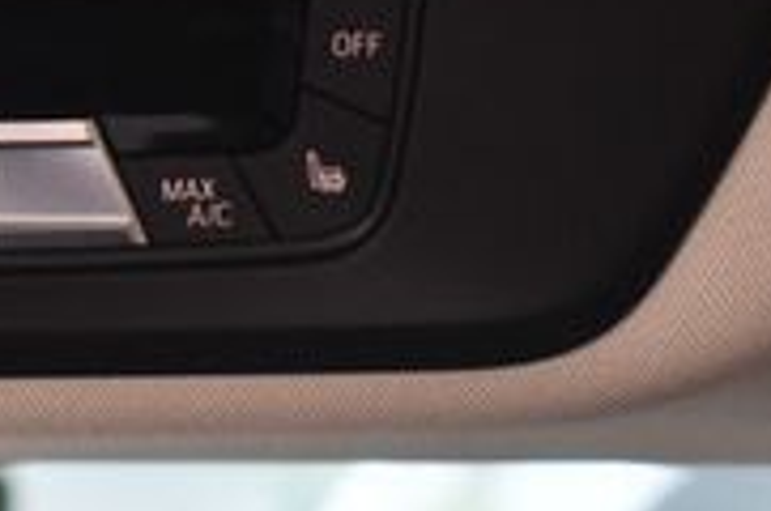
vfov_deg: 4.7
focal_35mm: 290
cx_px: -222
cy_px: 30
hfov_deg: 7.0
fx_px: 6200
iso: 1400
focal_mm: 55
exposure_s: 1/125
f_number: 5.6
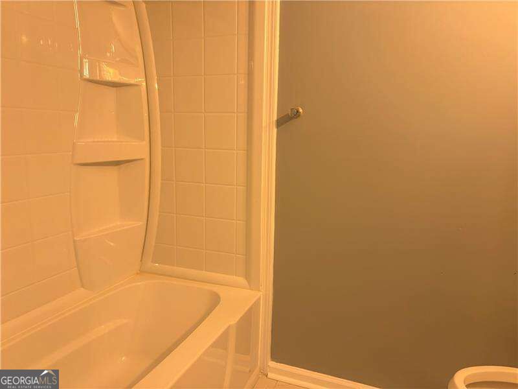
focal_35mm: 26
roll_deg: -1.4
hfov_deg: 67.3
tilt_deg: -9.4
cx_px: 259
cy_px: 194
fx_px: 389
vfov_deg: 53.1
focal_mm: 5.96
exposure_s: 1/60
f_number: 1.6
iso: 160
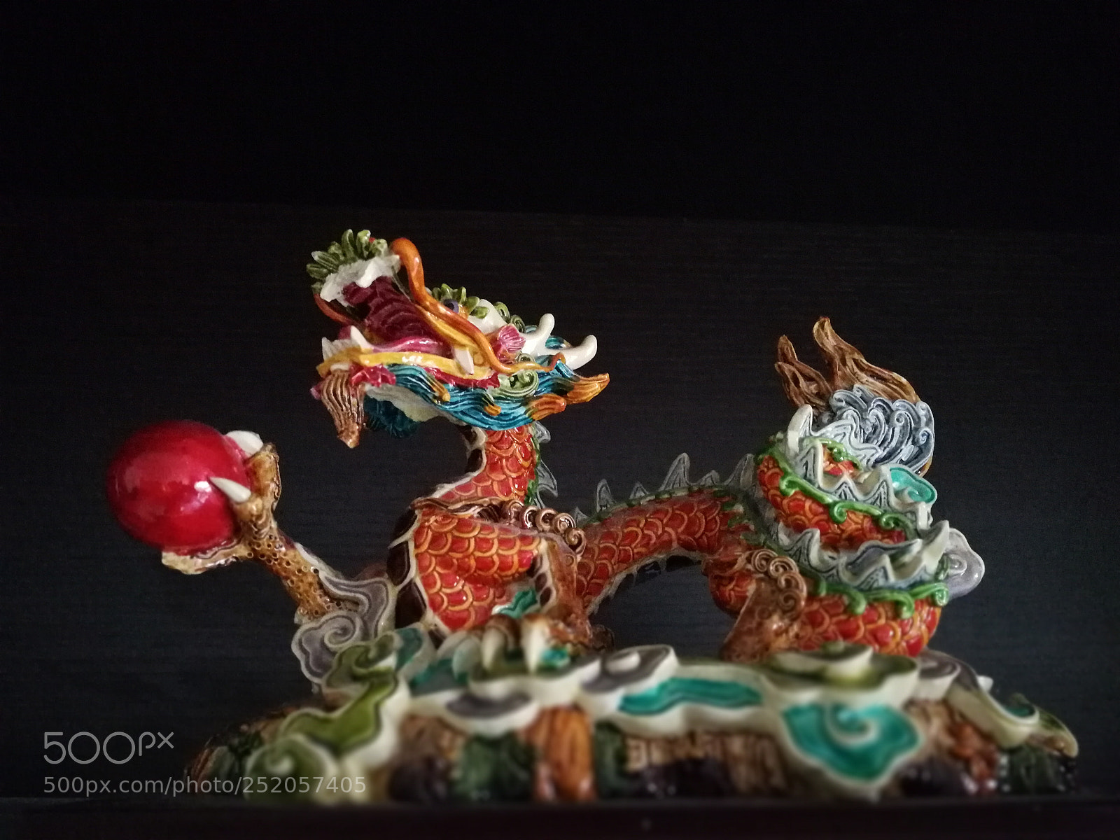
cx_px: 560
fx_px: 874
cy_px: 420
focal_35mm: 27
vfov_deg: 51.4
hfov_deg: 65.3
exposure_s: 1/6.86
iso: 800
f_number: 4
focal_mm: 3.95
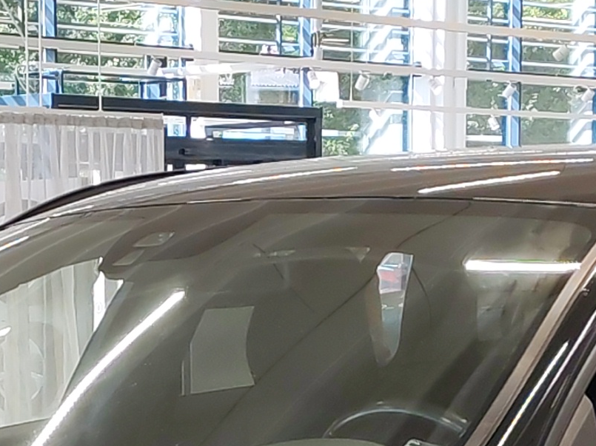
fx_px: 2891
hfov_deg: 11.7
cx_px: 84
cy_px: 818
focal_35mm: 168
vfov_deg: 8.5
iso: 100
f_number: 1.9
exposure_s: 1/100
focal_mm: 6.12
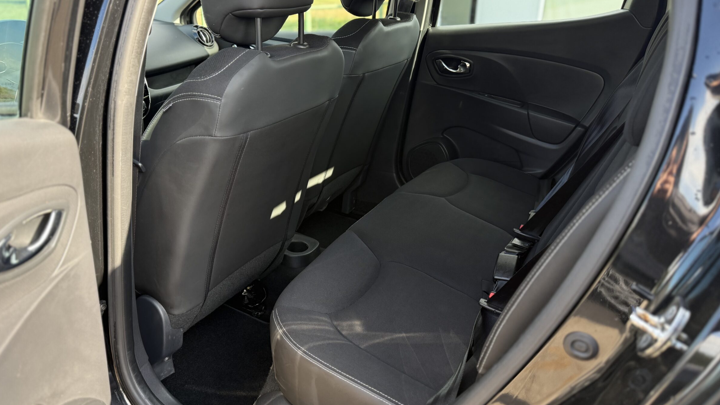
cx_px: 349
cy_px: 195
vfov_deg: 41.5
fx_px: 535
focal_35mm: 28
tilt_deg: -22.6
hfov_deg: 67.9
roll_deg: -0.5
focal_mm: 6.76
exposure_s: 1/243
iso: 160
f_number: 1.78
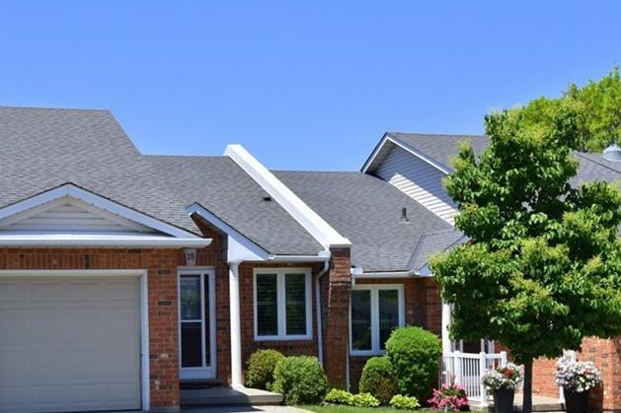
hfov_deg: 34.6
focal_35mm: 57
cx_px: 189
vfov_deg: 23.6
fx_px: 983
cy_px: 302
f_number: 13
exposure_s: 1/640
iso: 500
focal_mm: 35
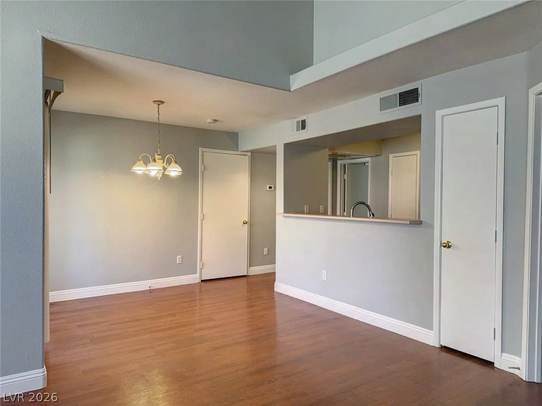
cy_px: 203
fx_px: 376
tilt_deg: -1.9
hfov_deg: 71.6
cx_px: 271
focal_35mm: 24
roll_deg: -0.4
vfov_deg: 56.8
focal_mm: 6.76
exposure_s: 1/120
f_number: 1.78
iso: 125
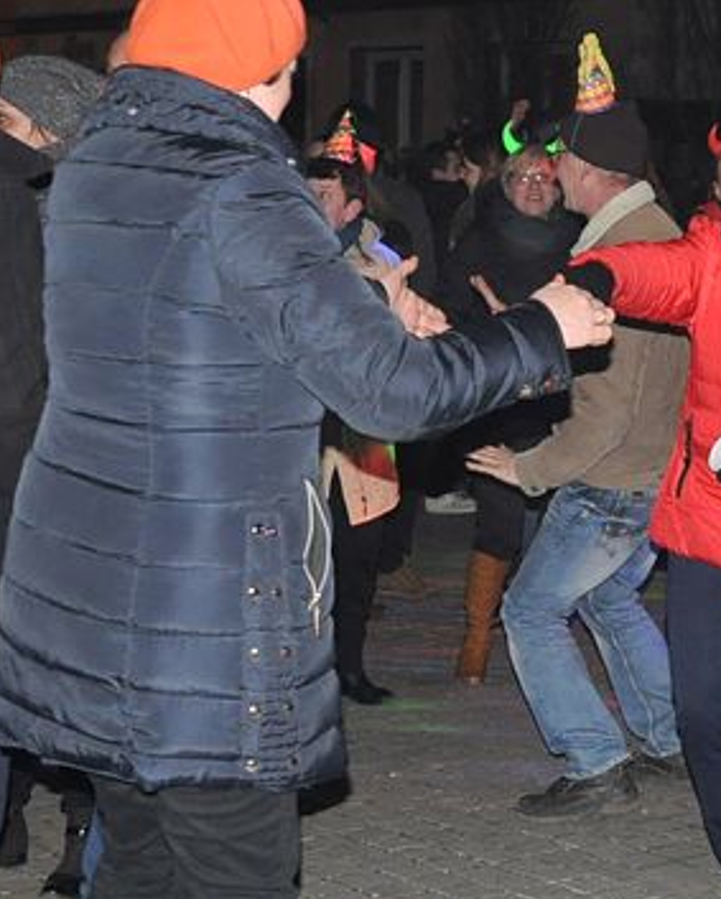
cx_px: 609
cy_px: 513
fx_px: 2344
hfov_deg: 17.3
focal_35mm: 88
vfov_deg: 21.7
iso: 1600
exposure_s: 1/60
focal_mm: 26
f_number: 5
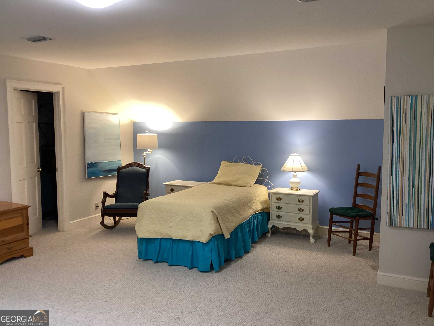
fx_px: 389
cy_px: 163
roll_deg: +1.1
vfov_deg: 45.4
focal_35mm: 31
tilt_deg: -4.9
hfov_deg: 58.4
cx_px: 217
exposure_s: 1/60
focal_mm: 3.3
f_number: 2.4
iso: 250
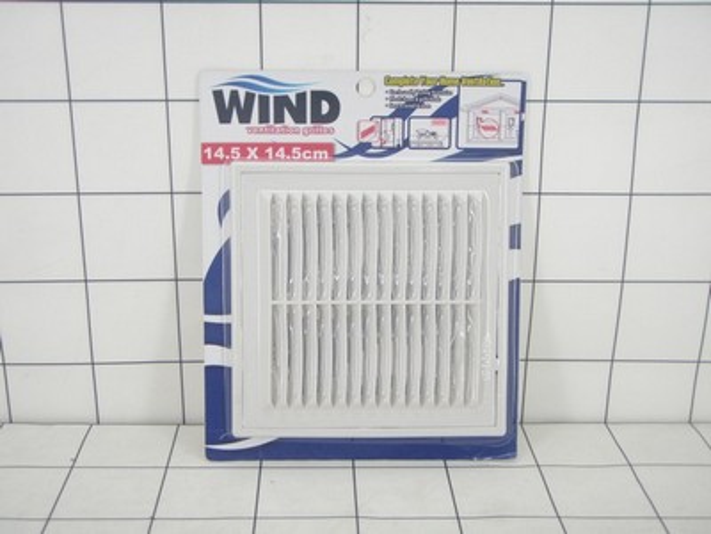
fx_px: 1048
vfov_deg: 28.6
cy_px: 267
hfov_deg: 37.5
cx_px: 356
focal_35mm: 51
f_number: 4
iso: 160
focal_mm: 9.13
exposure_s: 1/40
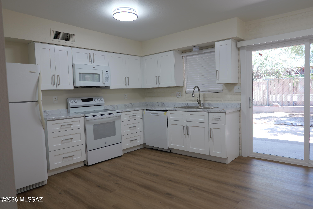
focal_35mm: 24
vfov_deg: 53.1
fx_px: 209
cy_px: 104
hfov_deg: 73.7
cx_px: 156
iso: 160
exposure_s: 1/80
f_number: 2.2
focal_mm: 24
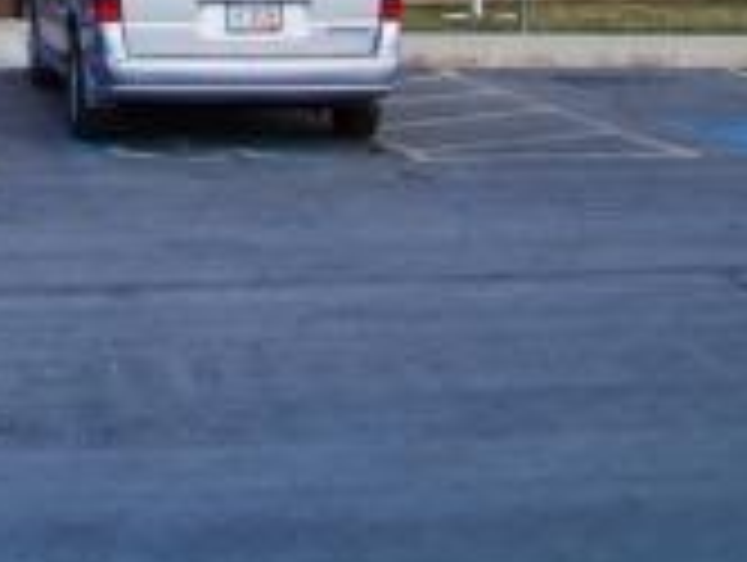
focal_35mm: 97
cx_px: -99
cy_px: -166
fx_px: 2096
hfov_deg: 19.3
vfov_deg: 14.6
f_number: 2.8
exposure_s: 1/640
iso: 74
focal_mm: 5.85
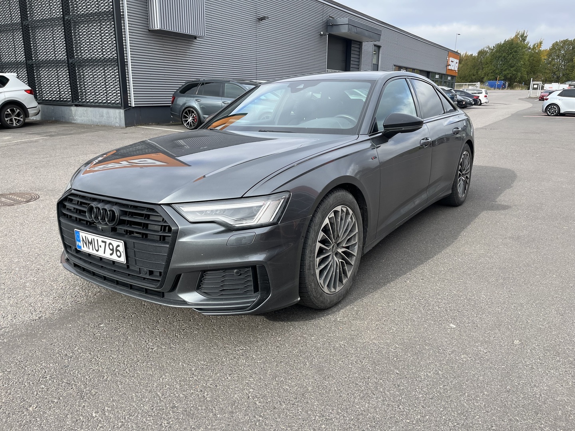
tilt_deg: -15.7
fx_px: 432
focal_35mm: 26
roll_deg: -0.7
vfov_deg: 53.1
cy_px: 216
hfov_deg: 67.3
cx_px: 288
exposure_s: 1/951
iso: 50
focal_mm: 5.1
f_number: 1.6
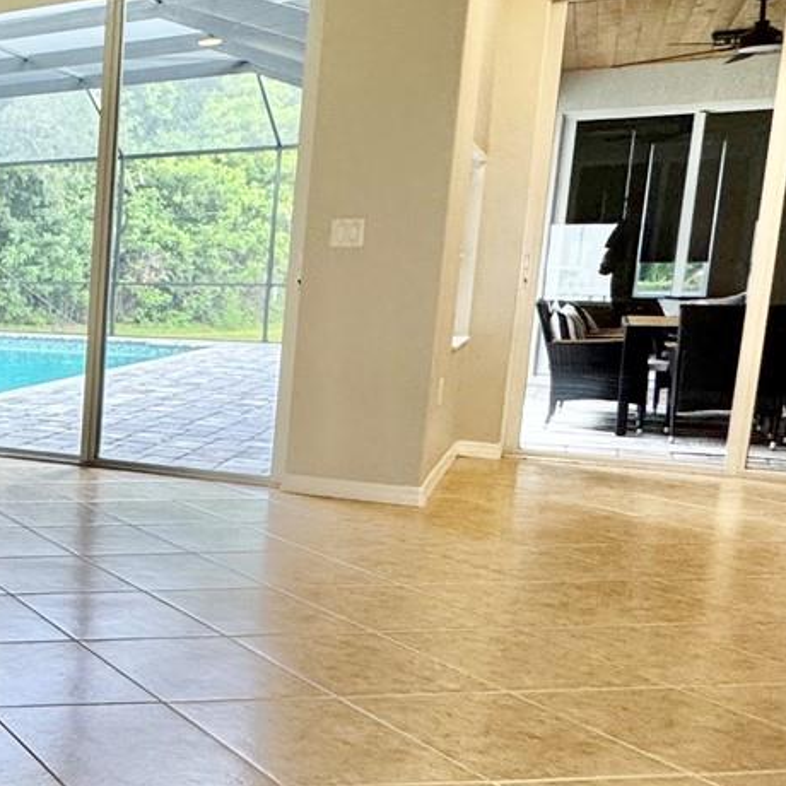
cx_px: -374
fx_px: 1105
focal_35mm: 43
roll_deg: +0.2
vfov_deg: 39.2
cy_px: 419
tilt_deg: -9.0
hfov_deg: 27.7
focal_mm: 2.22
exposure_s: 1/120
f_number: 2.2
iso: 200
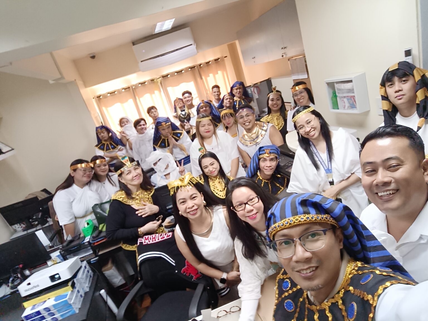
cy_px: 160
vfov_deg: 61.1
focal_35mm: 22
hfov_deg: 76.4
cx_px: 214
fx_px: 272
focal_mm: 2.87
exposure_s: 1/30
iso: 1000
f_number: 2.4
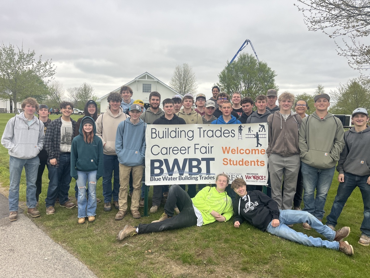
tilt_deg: -4.3
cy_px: 139
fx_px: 278
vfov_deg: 53.1
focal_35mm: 26
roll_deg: -1.4
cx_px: 185
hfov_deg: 67.3
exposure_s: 1/437
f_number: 1.6
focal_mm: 5.1
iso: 50
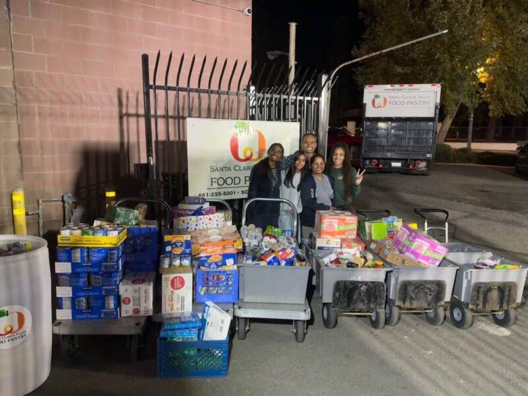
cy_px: 198
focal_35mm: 24
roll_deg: -1.7
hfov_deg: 71.6
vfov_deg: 56.8
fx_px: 366
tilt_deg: -9.5
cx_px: 264
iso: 64
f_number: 1.78
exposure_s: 1/16
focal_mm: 6.76
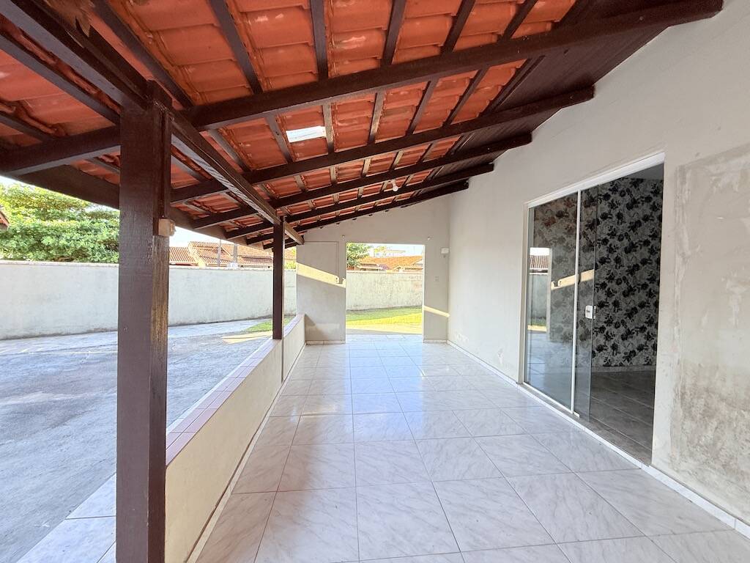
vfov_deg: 85.7
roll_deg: -1.2
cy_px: 282
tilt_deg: -0.6
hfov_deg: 102.1
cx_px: 375
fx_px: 303
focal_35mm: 14
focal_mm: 2.22
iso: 64
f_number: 2.2
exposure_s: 1/152
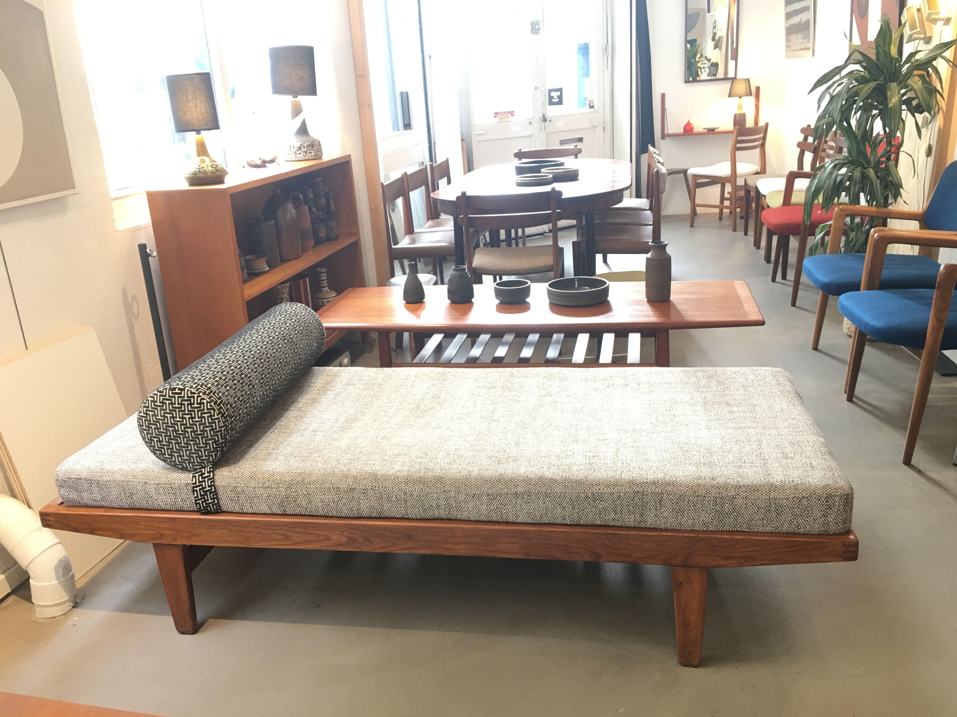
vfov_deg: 48.2
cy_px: 358
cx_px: 478
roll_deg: +3.2
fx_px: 802
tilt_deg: -17.3
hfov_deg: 61.7
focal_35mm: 29
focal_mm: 4.15
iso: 64
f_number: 2.2
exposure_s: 1/17
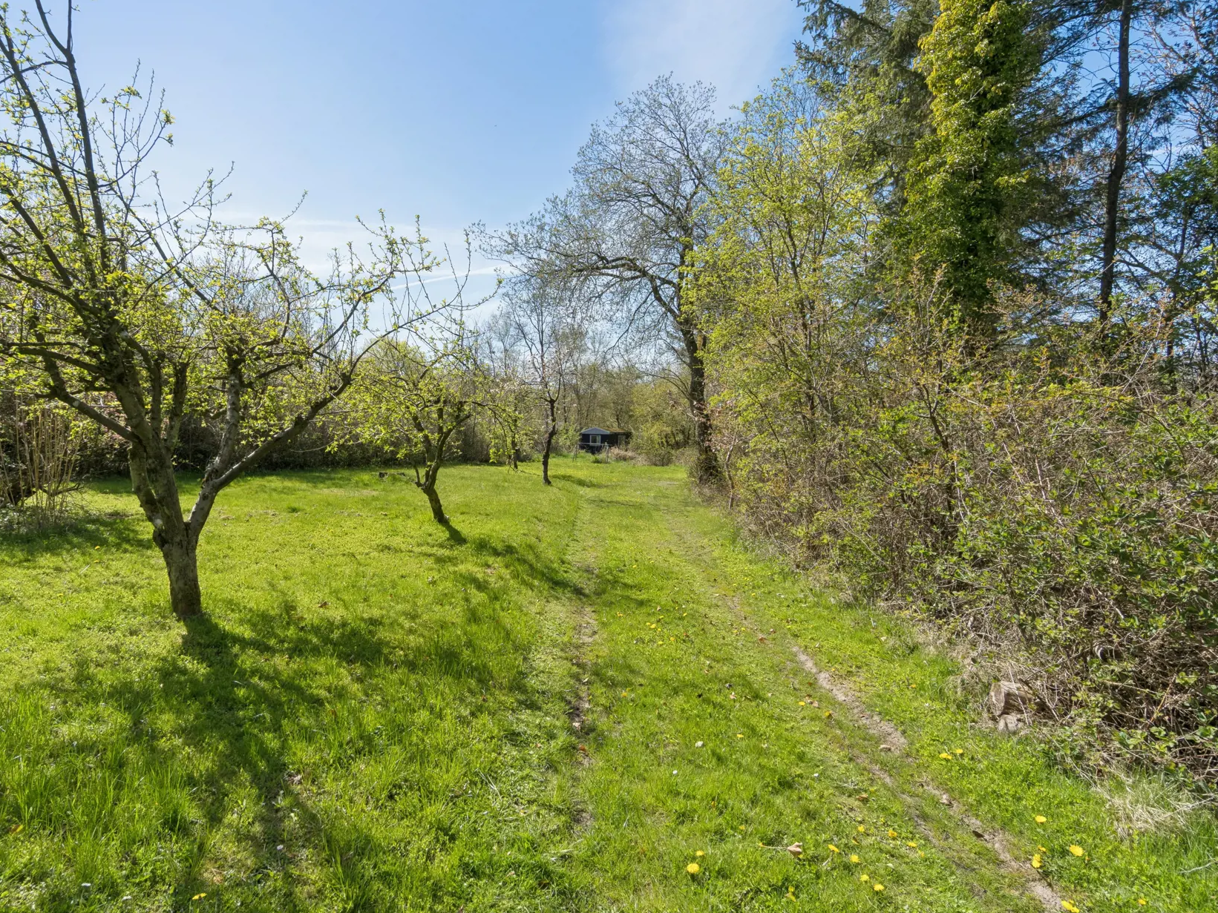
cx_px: 547
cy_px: 439
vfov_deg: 69.9
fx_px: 653
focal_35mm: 19
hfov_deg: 85.7
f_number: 8
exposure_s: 1/500
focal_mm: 11
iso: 200
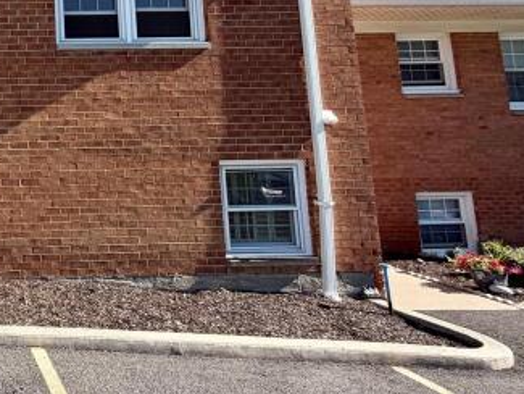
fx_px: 469
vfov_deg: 43.9
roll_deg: +2.2
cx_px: -37
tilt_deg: +6.0
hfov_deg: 45.6
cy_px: 97
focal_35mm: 31
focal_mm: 2.22
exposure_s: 1/644
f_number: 2.2
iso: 40
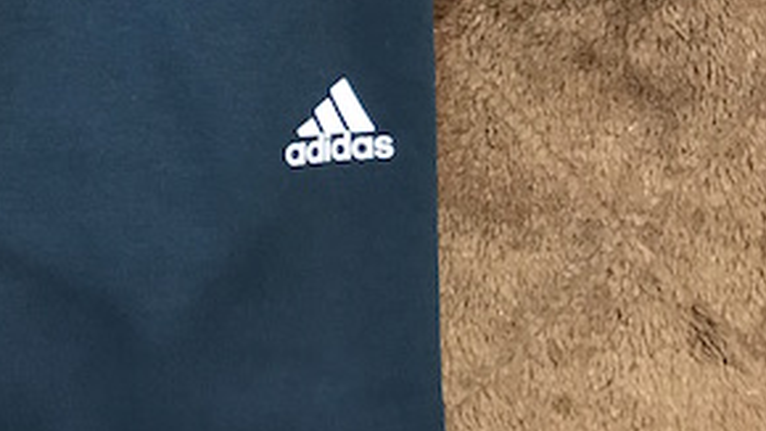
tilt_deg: -85.9
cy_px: 49
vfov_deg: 19.4
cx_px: 32
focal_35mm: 61
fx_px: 1239
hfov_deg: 32.1
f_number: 1.8
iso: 100
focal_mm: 3.99
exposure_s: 1/9
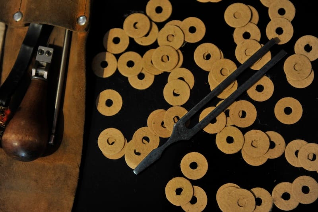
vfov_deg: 19.4
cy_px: 106
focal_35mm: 70
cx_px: 159
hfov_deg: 28.9
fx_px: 618
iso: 2000
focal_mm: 70
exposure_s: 1/50
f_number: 3.5
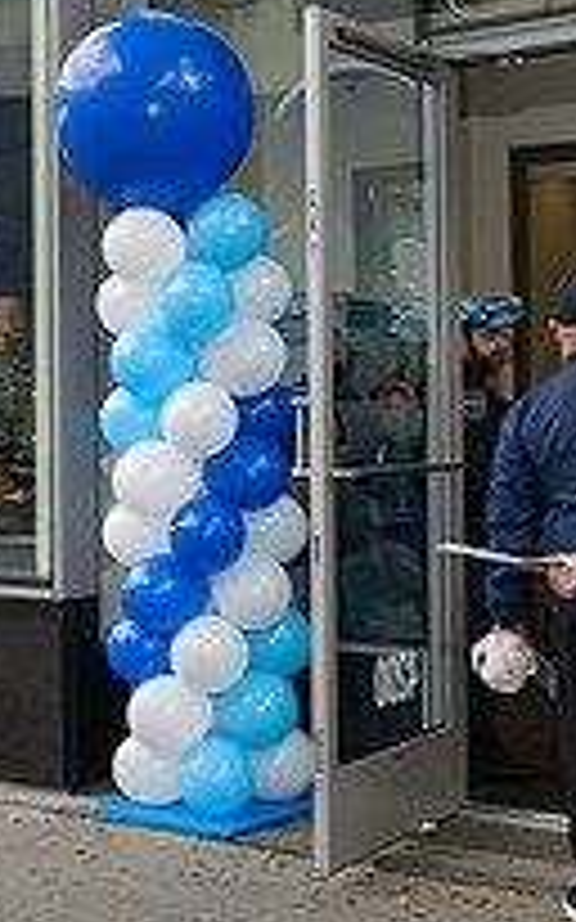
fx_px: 1734
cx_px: 261
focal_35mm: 69
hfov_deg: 18.9
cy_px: 364
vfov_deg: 29.7
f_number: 4.5
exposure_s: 1/250
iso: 400
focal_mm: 24
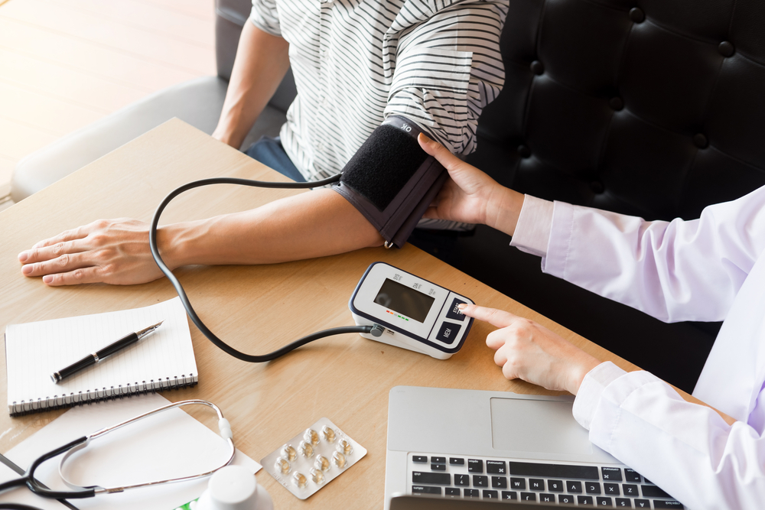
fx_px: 1126
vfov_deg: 25.5
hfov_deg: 37.5
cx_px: 382
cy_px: 255
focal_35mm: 53
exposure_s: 1/125
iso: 200
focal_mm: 35
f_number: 2.8
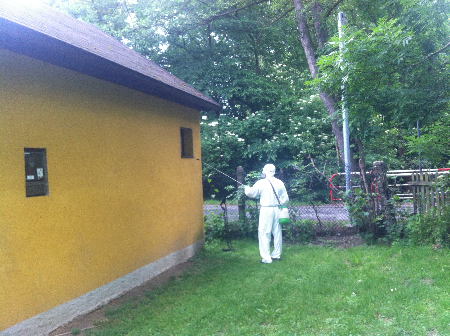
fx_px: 454
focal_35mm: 35
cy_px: 168
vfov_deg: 40.6
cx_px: 225
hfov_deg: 52.7
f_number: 2.8
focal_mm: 3.85
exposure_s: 1/60
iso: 100
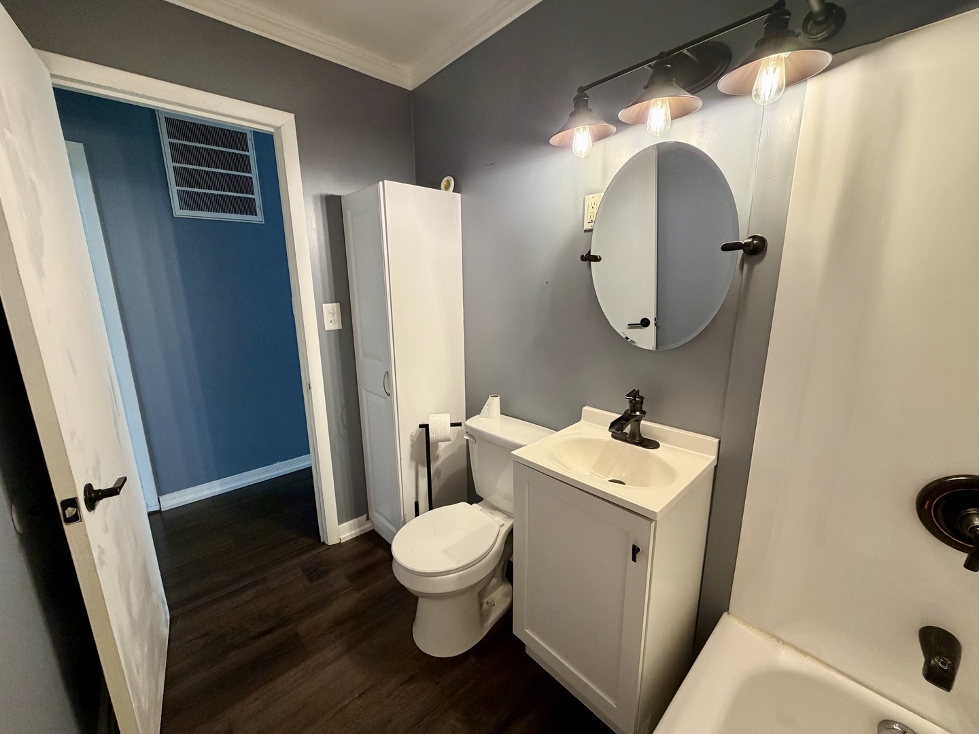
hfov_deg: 102.1
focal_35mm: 14
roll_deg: +1.2
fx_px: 396
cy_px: 367
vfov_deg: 85.7
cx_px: 490
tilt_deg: -12.4
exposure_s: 1/60
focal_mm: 2.22
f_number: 2.2
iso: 320
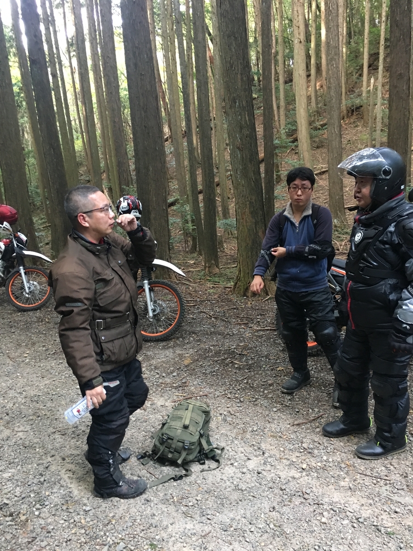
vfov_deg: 61.7
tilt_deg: -11.8
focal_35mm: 29
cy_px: 276
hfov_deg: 48.2
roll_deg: +2.1
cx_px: 206
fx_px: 461
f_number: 2.2
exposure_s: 1/30
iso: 160
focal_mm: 4.15
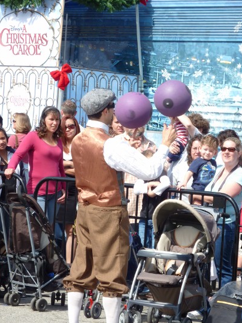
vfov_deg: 12.4
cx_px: 127
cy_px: 164
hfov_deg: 9.3
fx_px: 1483
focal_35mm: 159
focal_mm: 24.1
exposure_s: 1/400
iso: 80
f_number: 4.5
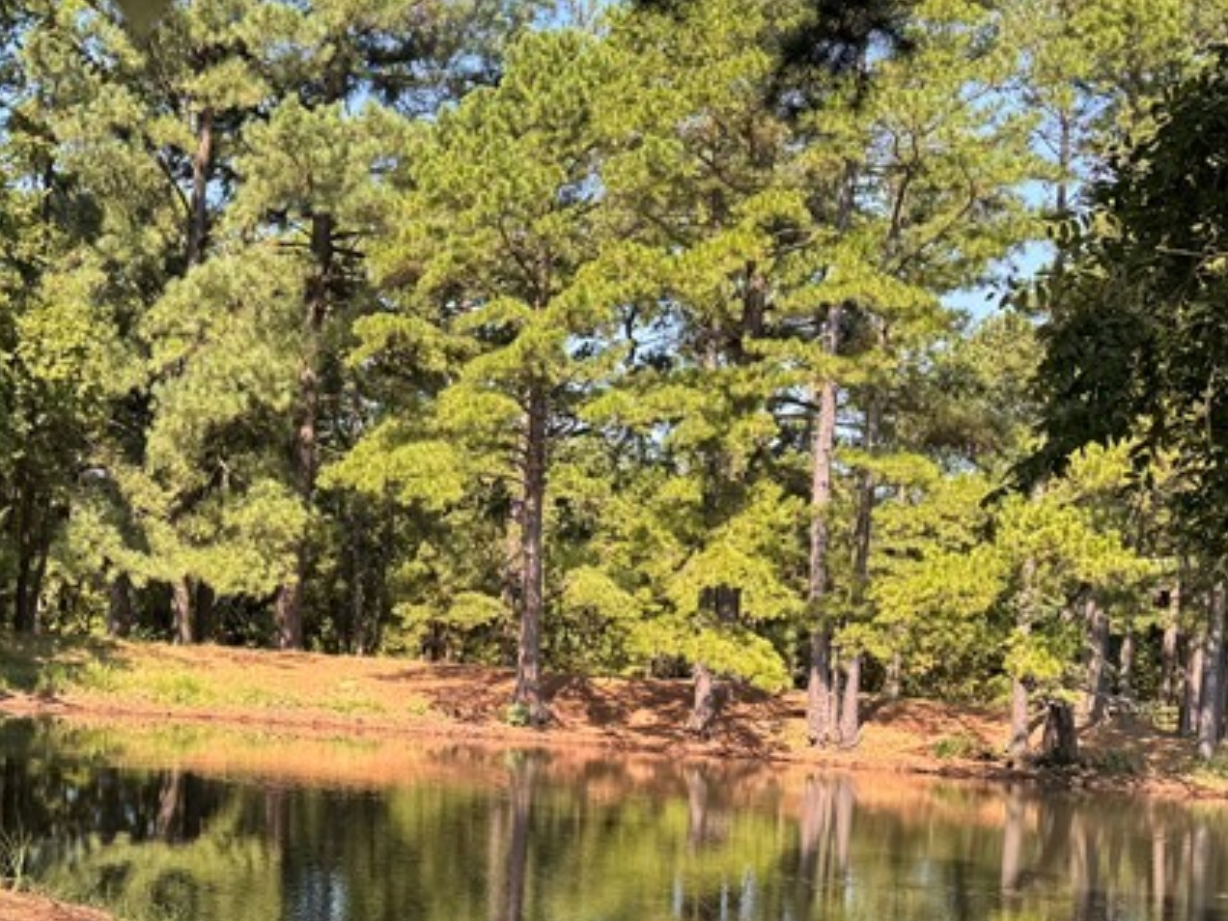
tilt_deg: +2.2
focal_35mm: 58
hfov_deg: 30.7
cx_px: -14
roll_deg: -3.1
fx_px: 2058
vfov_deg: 25.2
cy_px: 576
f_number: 1.78
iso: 80
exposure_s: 1/773
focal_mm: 6.76
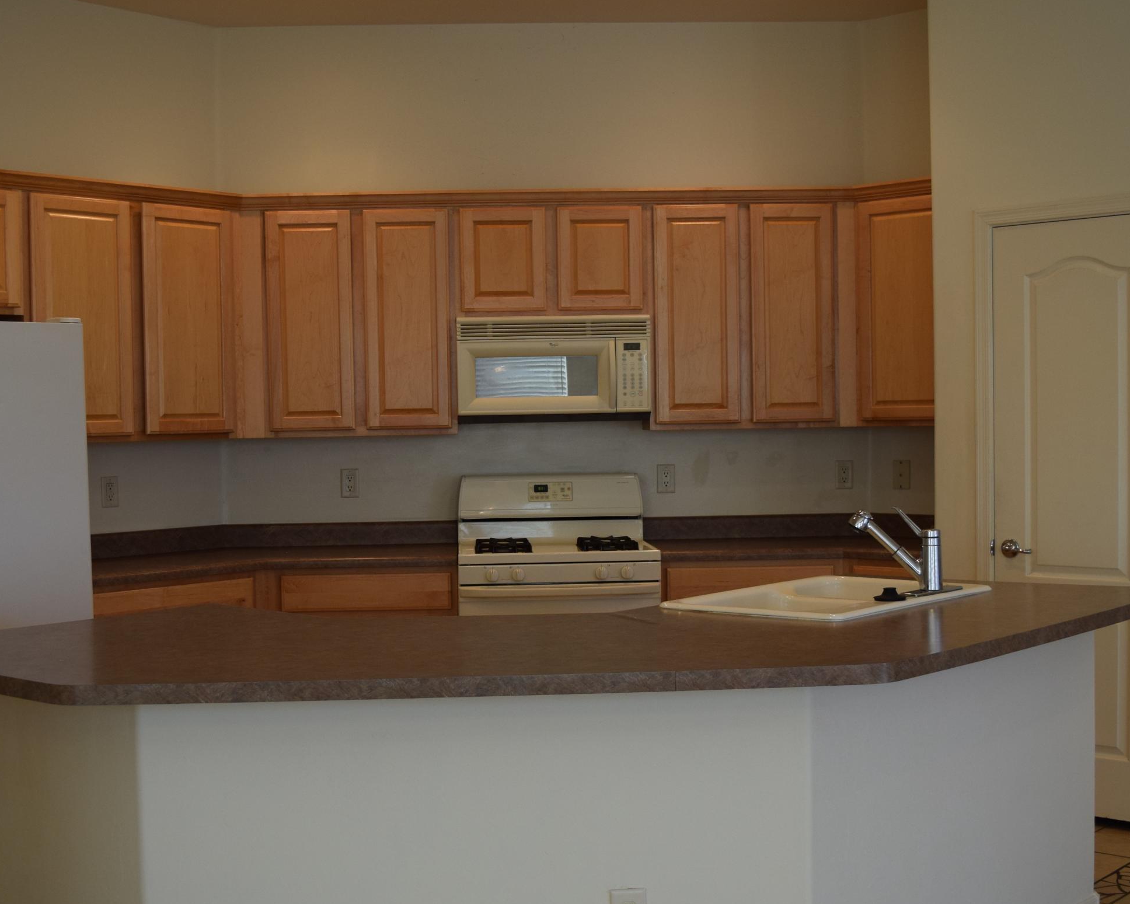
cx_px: 496
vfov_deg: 31.4
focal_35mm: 48
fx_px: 1605
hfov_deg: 38.7
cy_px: 487
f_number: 4.5
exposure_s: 1/80
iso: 400
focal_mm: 22
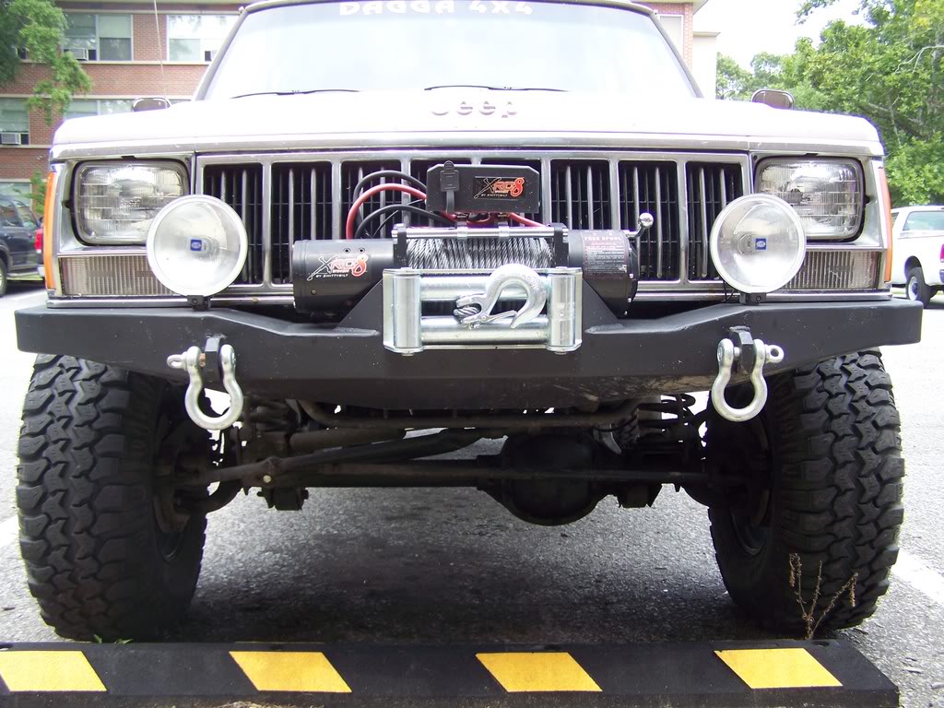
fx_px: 1036
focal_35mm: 38
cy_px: 354
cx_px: 472
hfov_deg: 49.0
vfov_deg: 37.7
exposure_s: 1/125
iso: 64
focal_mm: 6.3
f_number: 2.8
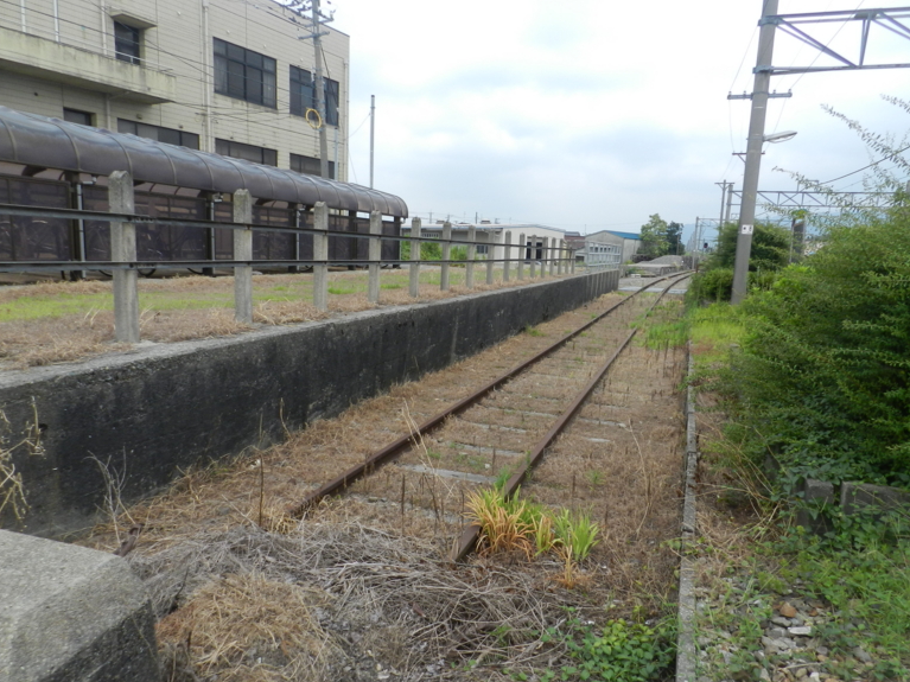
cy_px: 351
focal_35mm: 24
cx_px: 466
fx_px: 631
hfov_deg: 71.6
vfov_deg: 56.8
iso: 160
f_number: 4
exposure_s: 1/640
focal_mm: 4
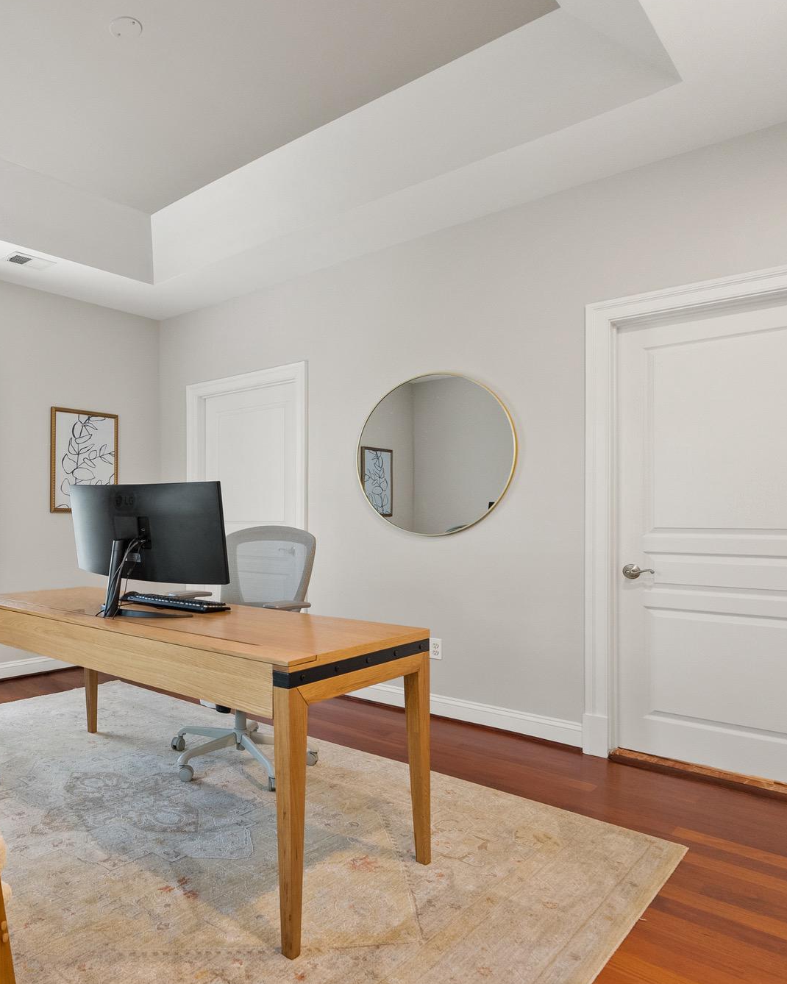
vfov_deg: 72.6
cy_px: 493
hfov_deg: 55.6
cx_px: 133
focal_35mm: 23
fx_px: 670
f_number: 4.5
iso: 800
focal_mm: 16
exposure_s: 1/25
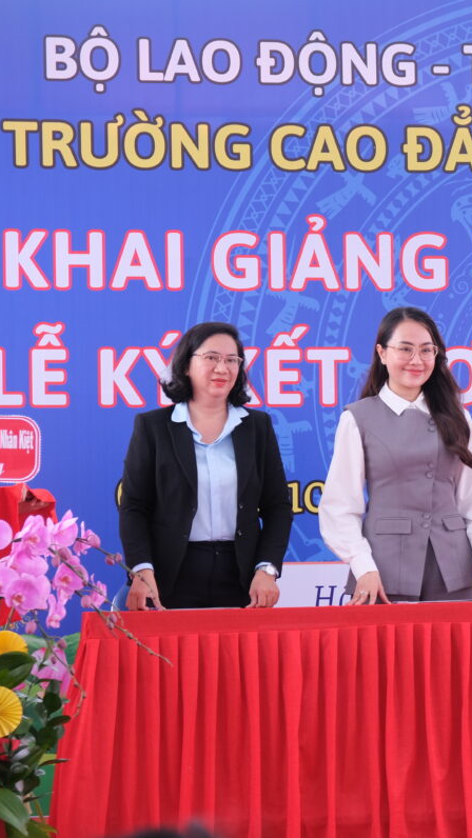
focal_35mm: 131
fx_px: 2913
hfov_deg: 9.1
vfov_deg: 16.4
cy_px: 420
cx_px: 627
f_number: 4.5
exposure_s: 1/160
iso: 320
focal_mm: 55
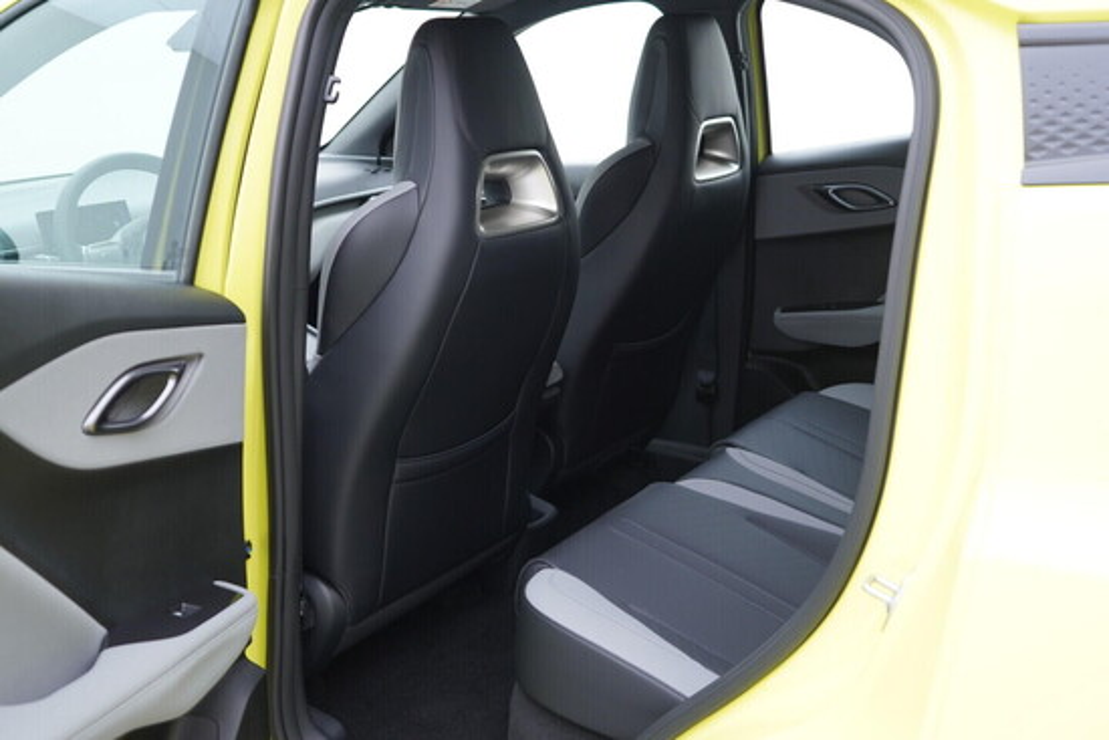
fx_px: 1109
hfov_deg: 53.1
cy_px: 370
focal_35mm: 36
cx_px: 554
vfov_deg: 36.9
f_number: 2.8
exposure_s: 1/40
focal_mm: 24
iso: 200
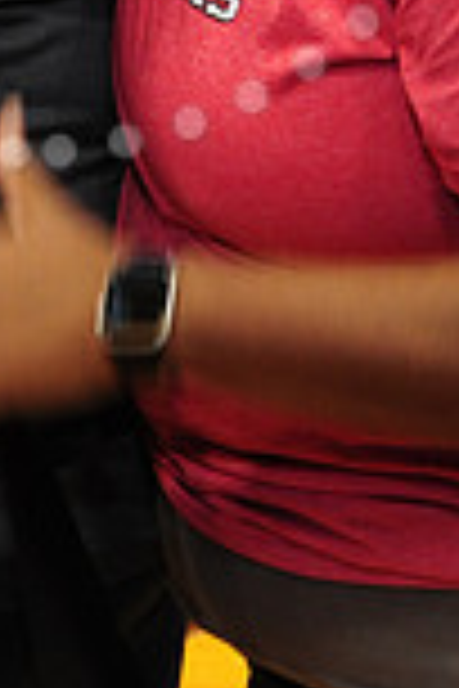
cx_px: 14
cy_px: -382
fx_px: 5087
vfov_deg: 7.6
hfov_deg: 5.2
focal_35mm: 266
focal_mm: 70
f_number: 6.3
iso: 2000
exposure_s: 1/60
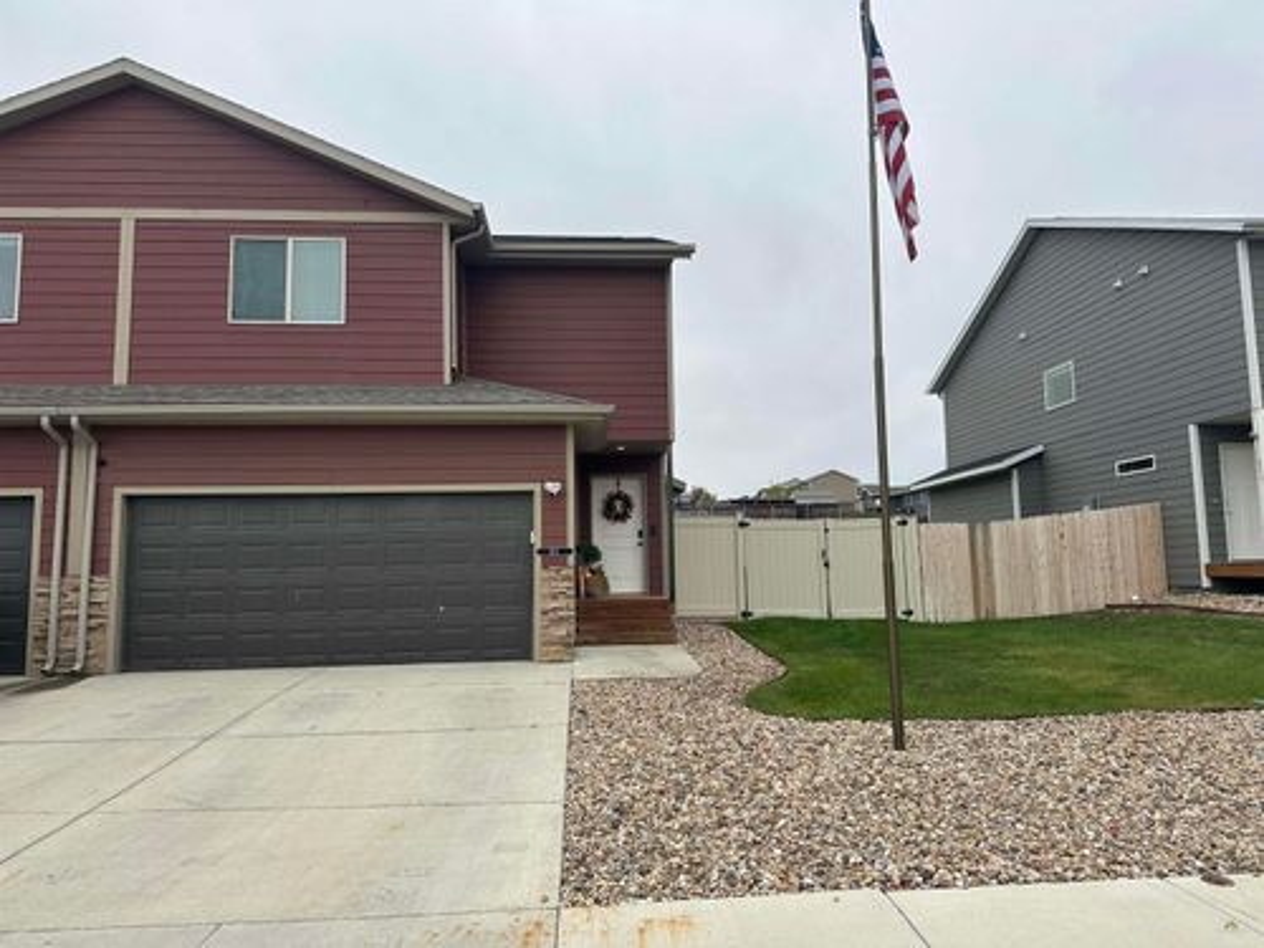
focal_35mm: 24
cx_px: 632
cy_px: 474
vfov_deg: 56.8
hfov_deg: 71.6
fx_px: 876
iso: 80
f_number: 1.78
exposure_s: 1/3597
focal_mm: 6.86
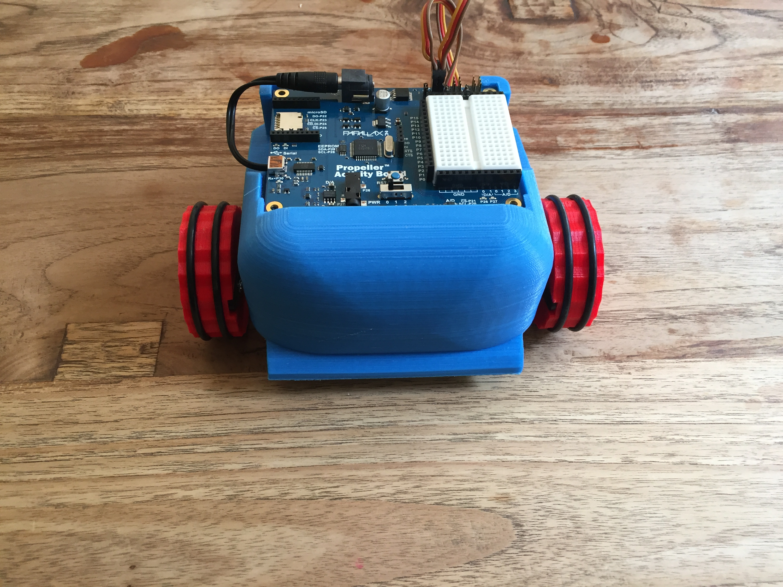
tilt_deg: -52.9
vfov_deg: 48.2
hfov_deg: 61.7
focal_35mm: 29
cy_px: 294
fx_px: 656
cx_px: 392
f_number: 2.2
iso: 40
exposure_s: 1/30
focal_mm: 4.15
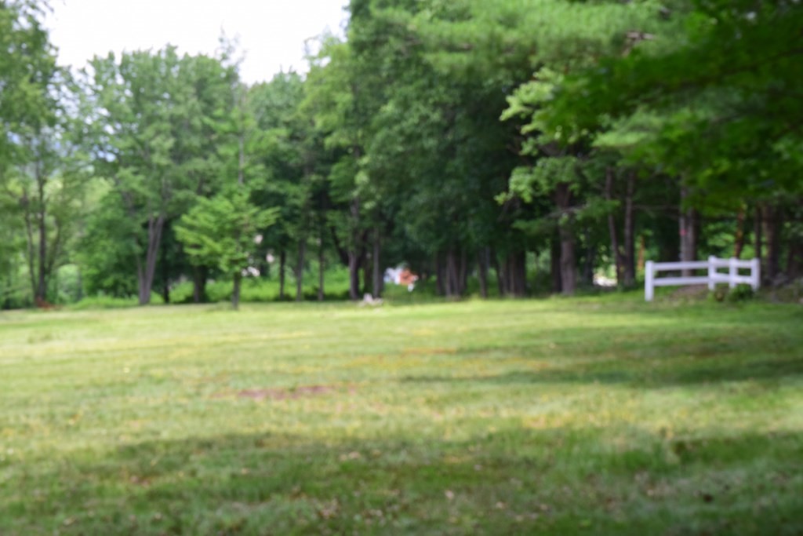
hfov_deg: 24.6
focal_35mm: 82
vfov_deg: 16.6
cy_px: 268
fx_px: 1840
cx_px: 402
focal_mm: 55
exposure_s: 1/160
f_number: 9
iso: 400
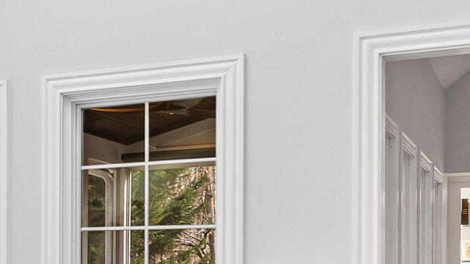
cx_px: -113
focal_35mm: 74
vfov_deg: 15.8
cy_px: 296
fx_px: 922
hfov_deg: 25.3
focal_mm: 10
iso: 100
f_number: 8
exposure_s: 1/4
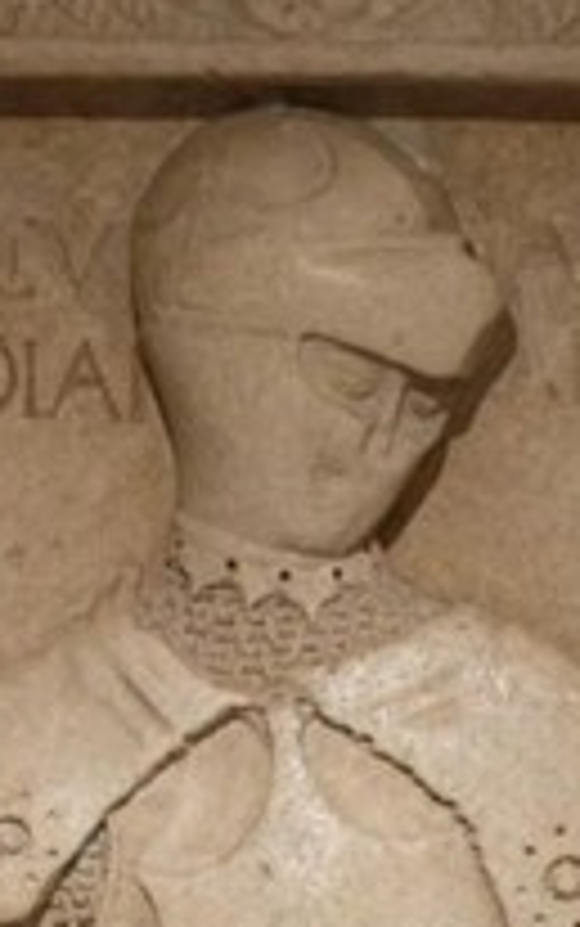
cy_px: 1498
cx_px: 425
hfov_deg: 7.5
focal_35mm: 174
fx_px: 4395
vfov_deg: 11.4
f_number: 5
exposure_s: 1/100
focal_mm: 44
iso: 1250
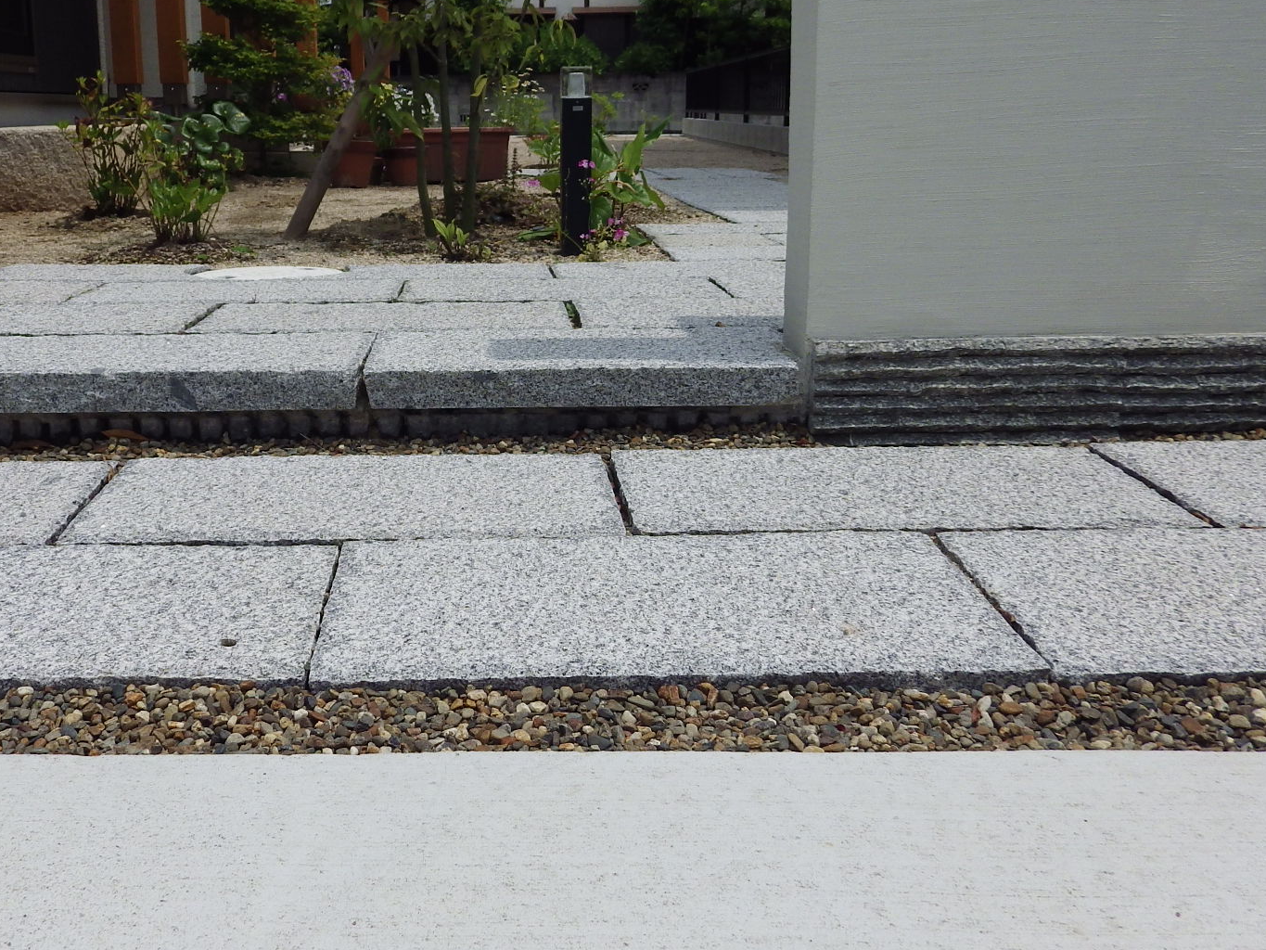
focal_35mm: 33
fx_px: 1207
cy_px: 350
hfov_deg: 54.7
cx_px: 469
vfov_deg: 42.6
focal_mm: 4
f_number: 9.7
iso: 100
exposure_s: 1/250
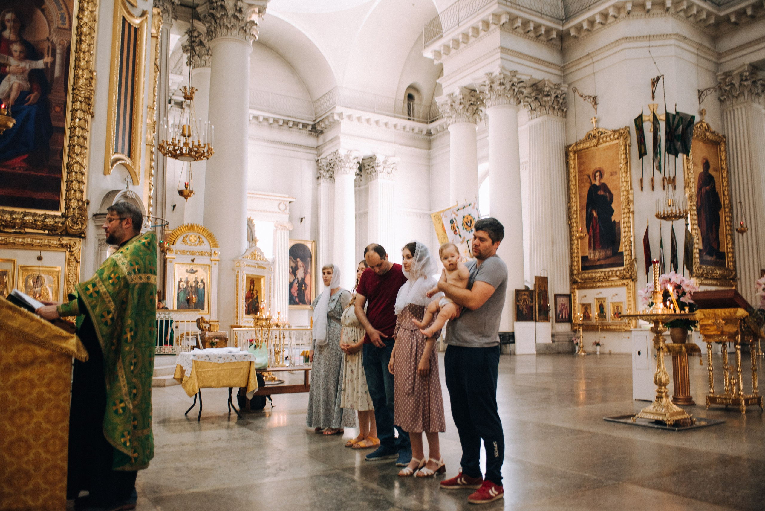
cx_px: 382
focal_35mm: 28
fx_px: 595
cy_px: 256
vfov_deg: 46.4
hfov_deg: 65.5
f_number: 2.8
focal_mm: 28
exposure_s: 1/100
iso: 500
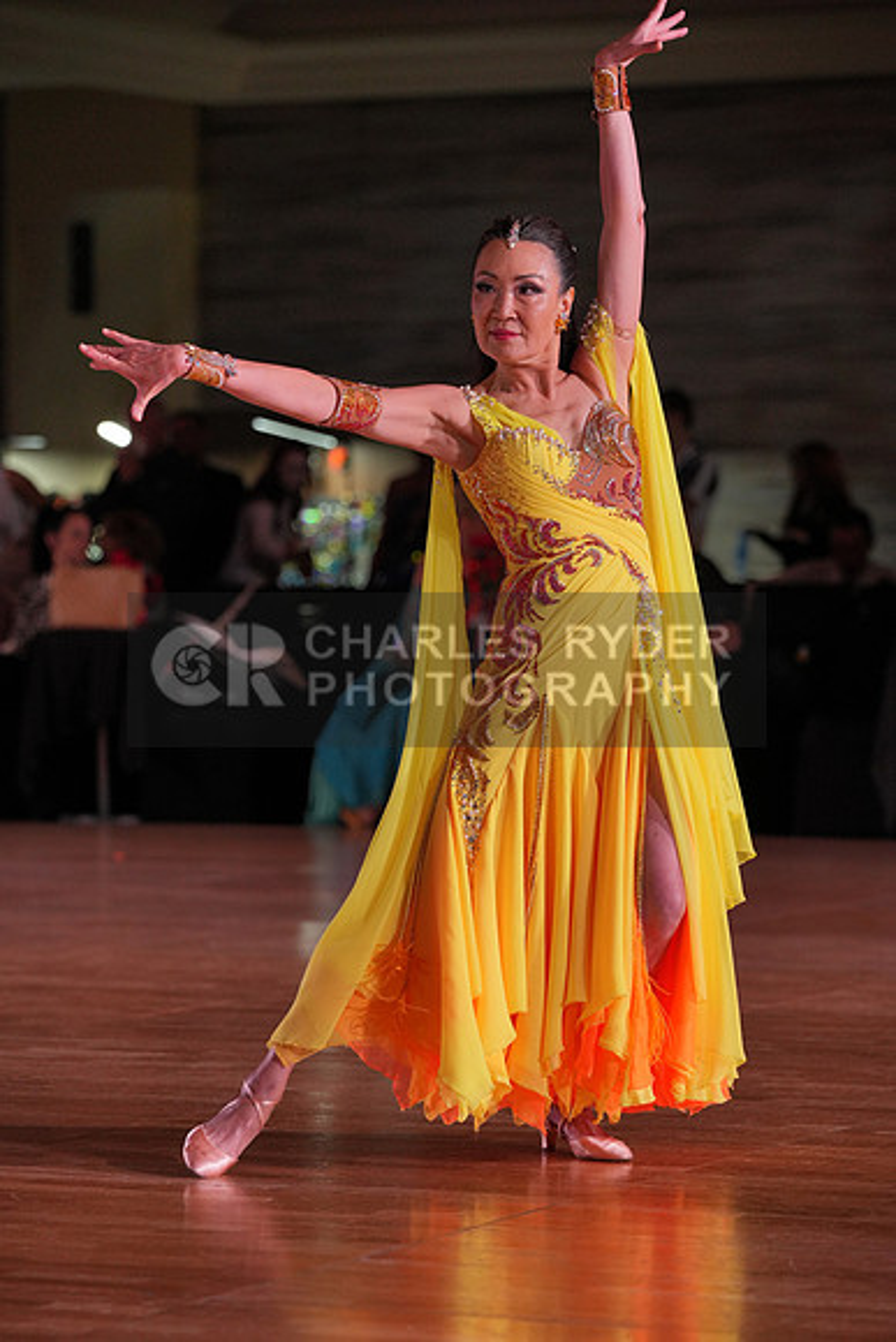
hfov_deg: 9.9
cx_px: 448
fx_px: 5186
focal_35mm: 139
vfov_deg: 14.8
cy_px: 671
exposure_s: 1/500
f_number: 4
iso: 1600
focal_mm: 139
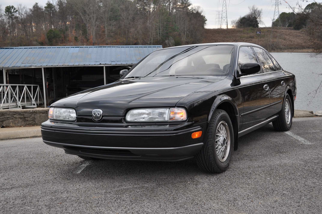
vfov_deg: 29.8
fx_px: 402
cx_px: 161
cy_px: 107
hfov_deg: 43.7
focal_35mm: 45
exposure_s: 1/125
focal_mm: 30
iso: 200
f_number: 5.6
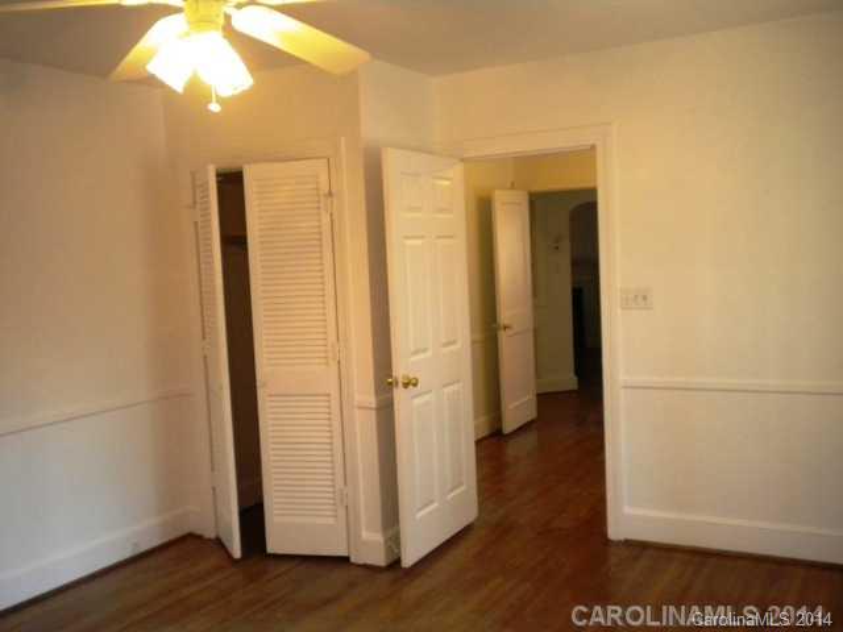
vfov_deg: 40.7
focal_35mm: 35
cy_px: 316
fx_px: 852
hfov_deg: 52.6
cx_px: 422
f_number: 3.1
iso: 400
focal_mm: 6.3
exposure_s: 1/75.2
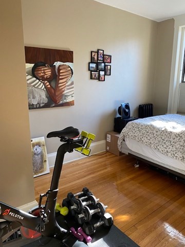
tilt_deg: -11.8
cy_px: 124
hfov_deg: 53.1
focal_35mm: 26
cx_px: 92
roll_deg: -0.2
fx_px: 185
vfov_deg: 67.3
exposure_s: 1/83
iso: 125
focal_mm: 4.25
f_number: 1.8
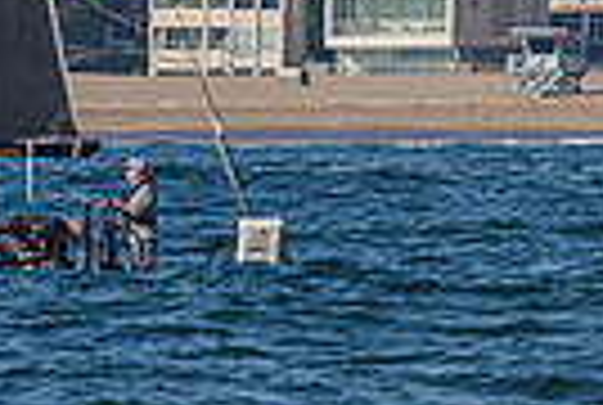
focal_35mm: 1169
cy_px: -10
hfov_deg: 1.8
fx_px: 19624
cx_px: -495
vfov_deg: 1.2
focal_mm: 200
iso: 400
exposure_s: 1/1250
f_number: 6.3
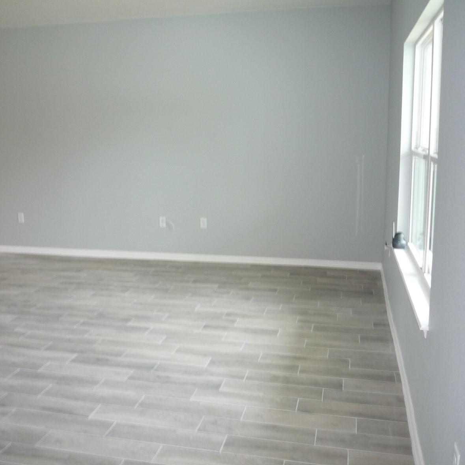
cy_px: 229
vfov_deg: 46.0
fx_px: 547
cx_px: 233
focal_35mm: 36
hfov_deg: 46.0
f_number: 3.3
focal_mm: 5.2
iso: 160
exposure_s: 1/30
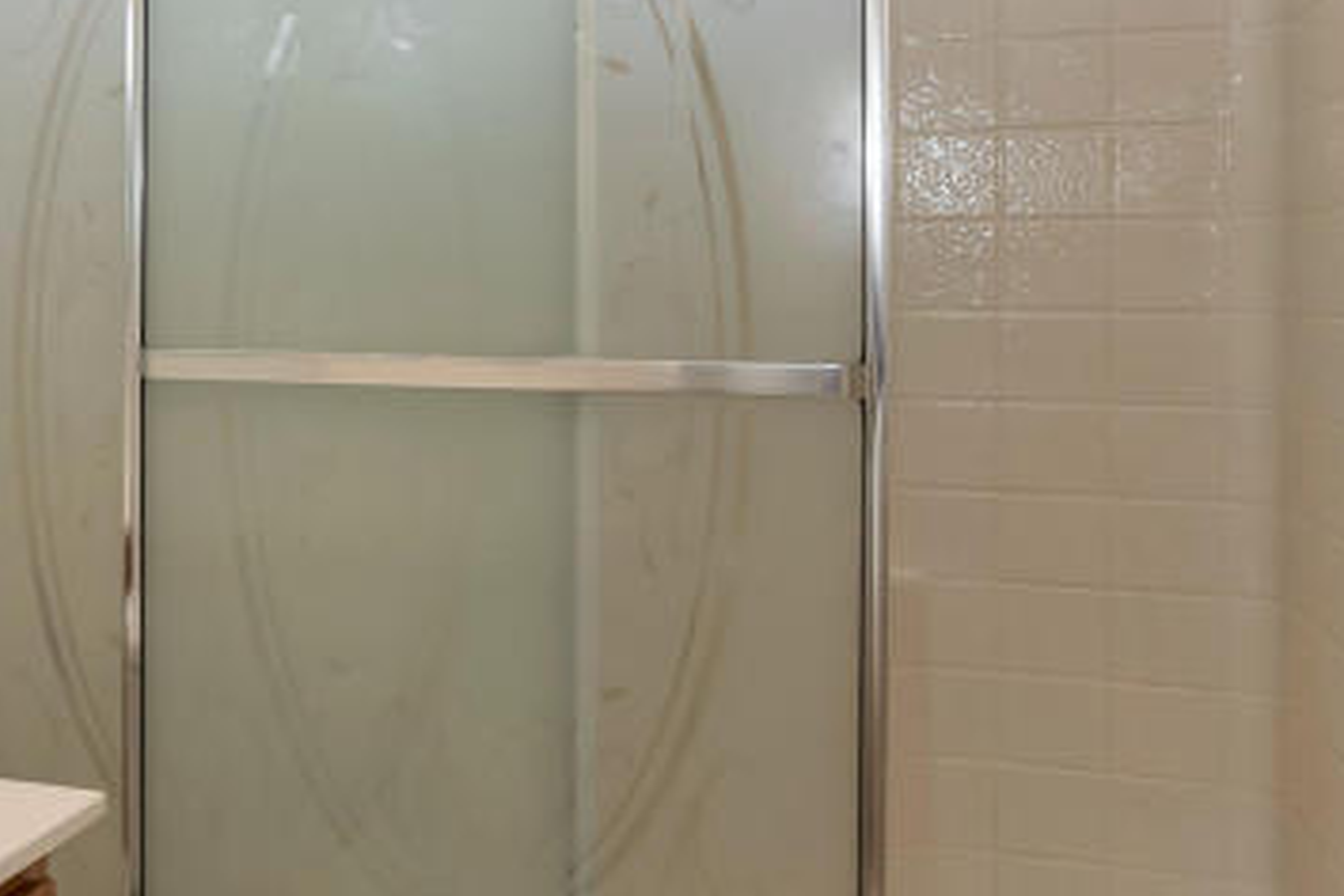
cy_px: 351
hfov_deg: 30.6
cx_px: -372
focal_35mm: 52
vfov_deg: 25.9
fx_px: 1941
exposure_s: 1/60
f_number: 5.6
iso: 500
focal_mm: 16
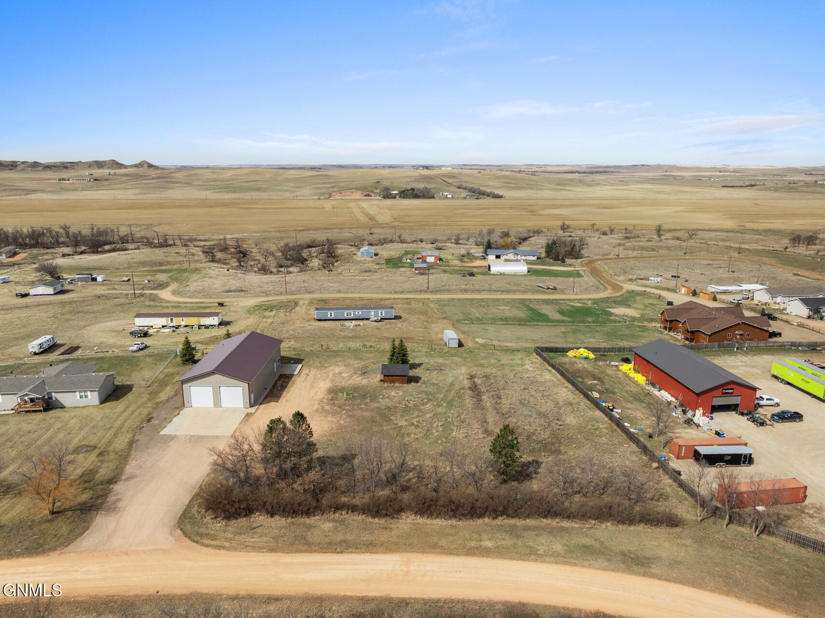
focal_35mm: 24
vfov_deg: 56.8
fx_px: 572
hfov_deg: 71.6
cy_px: 309
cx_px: 412
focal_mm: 12.29
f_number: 7.1
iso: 100
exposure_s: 1/640
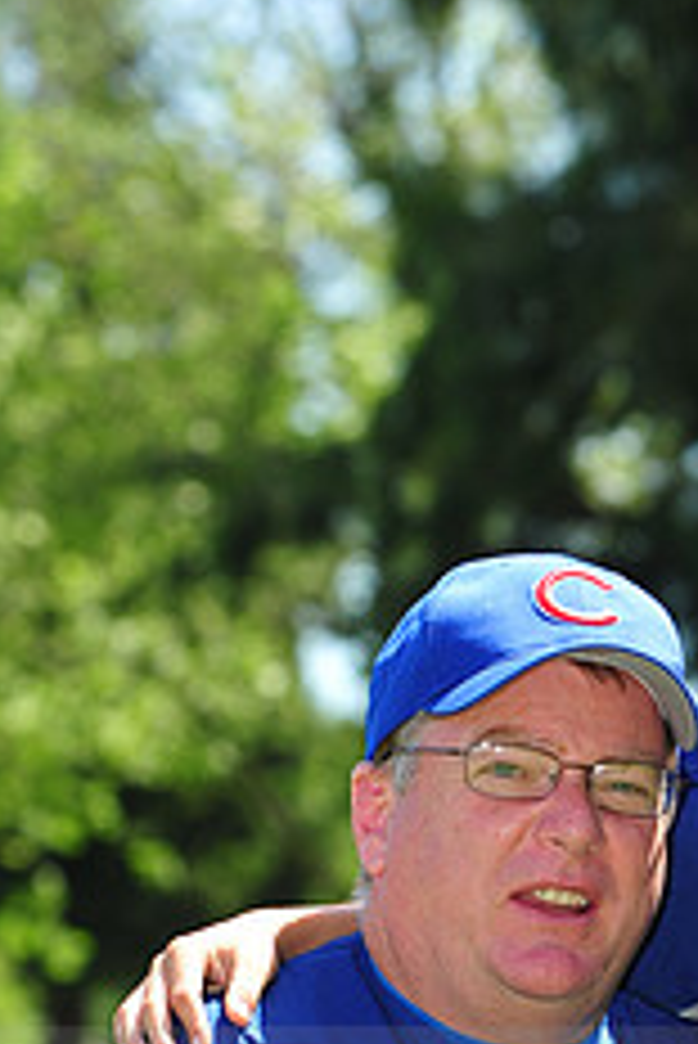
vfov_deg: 7.8
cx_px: 716
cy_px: 1089
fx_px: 7608
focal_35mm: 262
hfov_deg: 5.2
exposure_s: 1/400
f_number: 5.6
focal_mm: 105
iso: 200
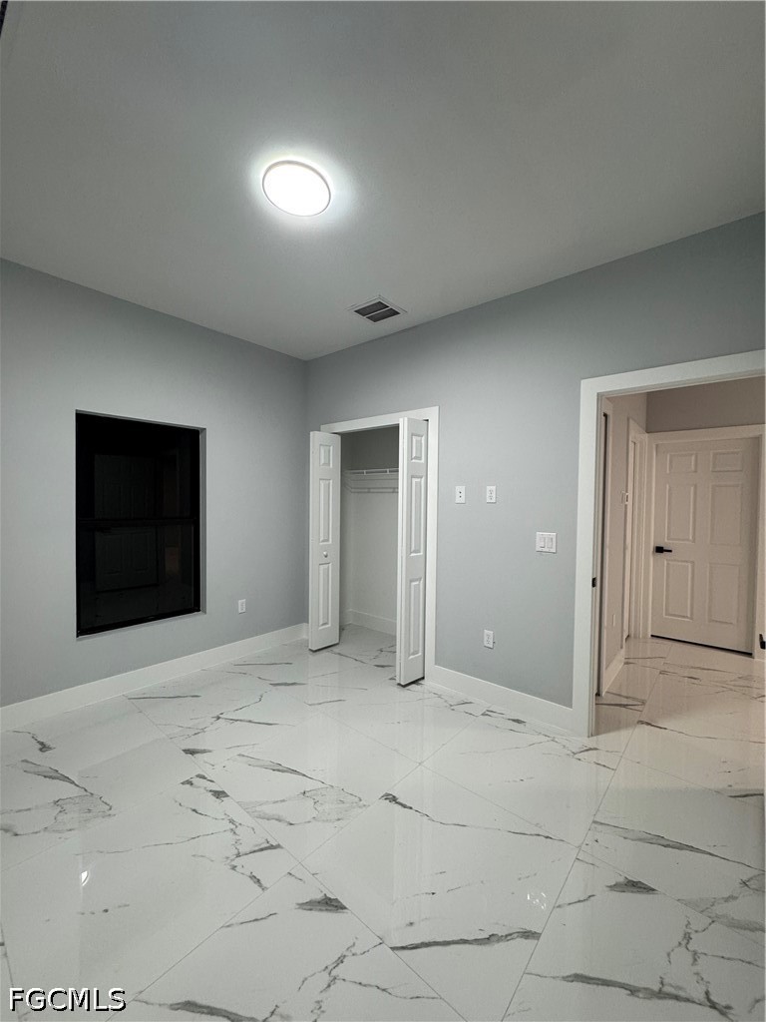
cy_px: 511
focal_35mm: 14
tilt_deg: -2.0
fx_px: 413
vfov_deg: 102.1
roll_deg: -0.4
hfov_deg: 85.7
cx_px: 383
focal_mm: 2.22
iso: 160
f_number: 2.2
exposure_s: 1/60
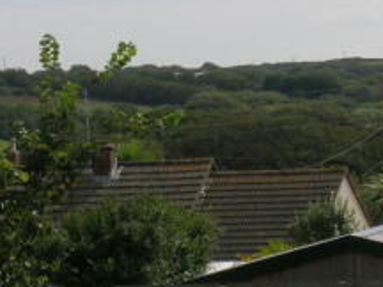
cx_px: 329
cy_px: -50
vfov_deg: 4.7
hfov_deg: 6.3
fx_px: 3463
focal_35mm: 313
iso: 50
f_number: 7.3
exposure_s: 1/187
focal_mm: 24
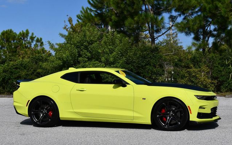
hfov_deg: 33.0
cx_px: 116
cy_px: 71
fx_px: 392
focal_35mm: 62
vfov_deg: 21.0
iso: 100
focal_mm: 30
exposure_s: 1/320
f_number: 9
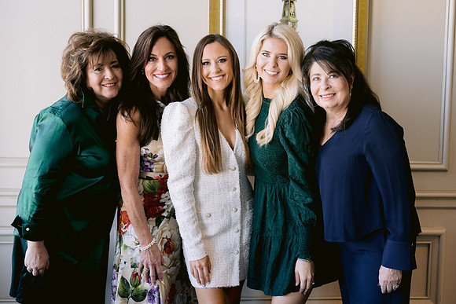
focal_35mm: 53
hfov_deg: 37.3
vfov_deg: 25.4
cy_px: 146
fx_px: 675
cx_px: 243
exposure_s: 1/320
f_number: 2.8
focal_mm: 50
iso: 640
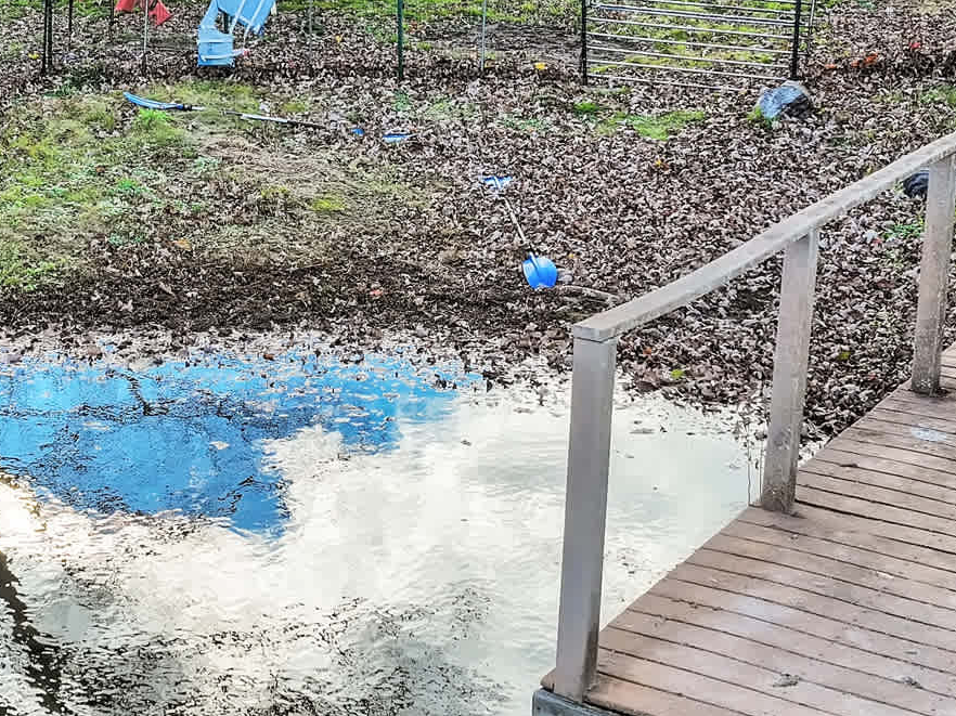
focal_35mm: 68
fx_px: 1877
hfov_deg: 28.0
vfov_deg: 21.3
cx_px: 203
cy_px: 147
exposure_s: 1/2000
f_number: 2.8
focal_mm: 12.3
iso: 400
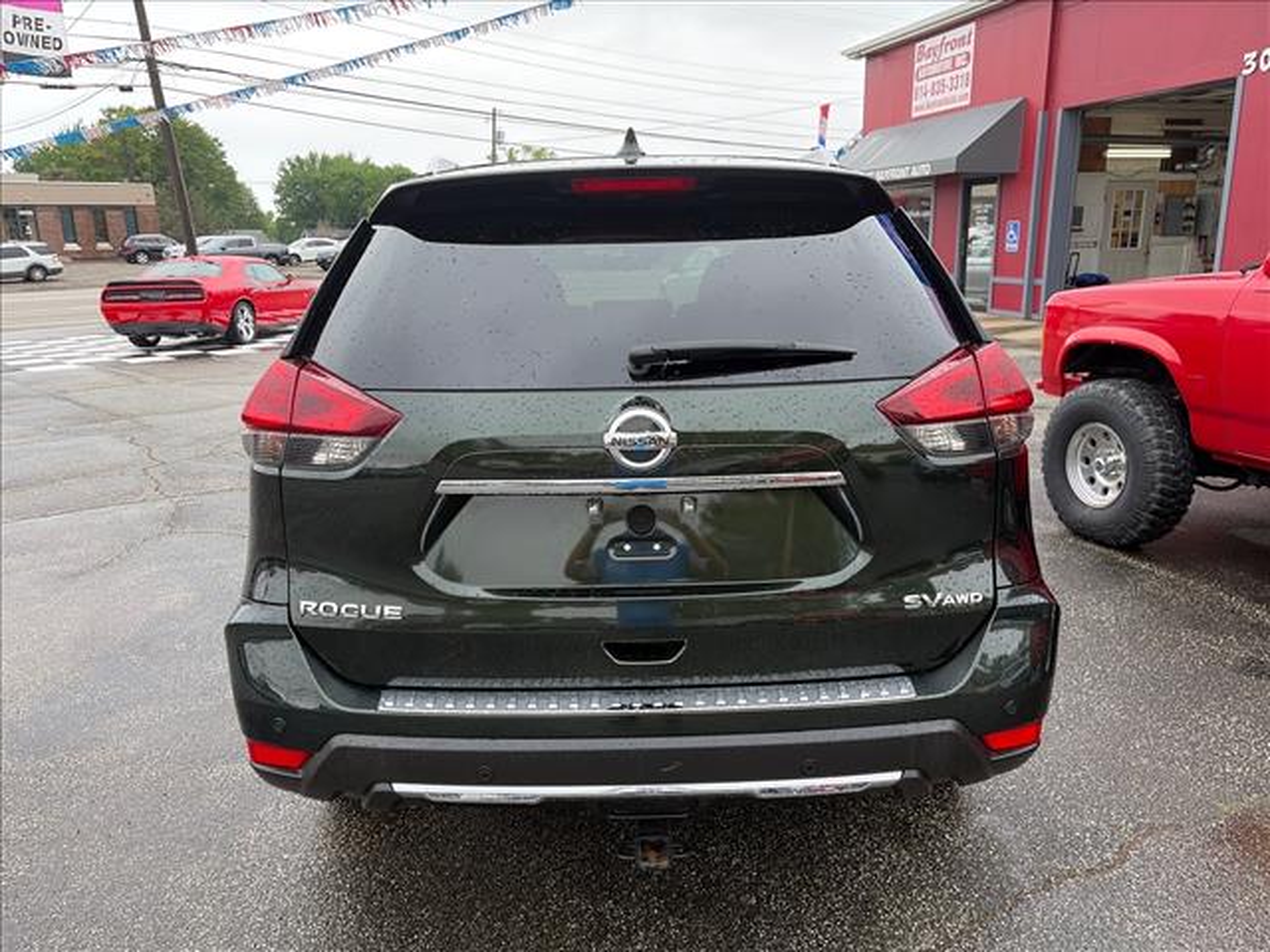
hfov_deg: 67.3
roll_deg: +2.8
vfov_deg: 53.1
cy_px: 476
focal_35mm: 26
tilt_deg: -15.0
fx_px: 954
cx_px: 635
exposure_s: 1/201
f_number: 1.6
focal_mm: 5.96
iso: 50
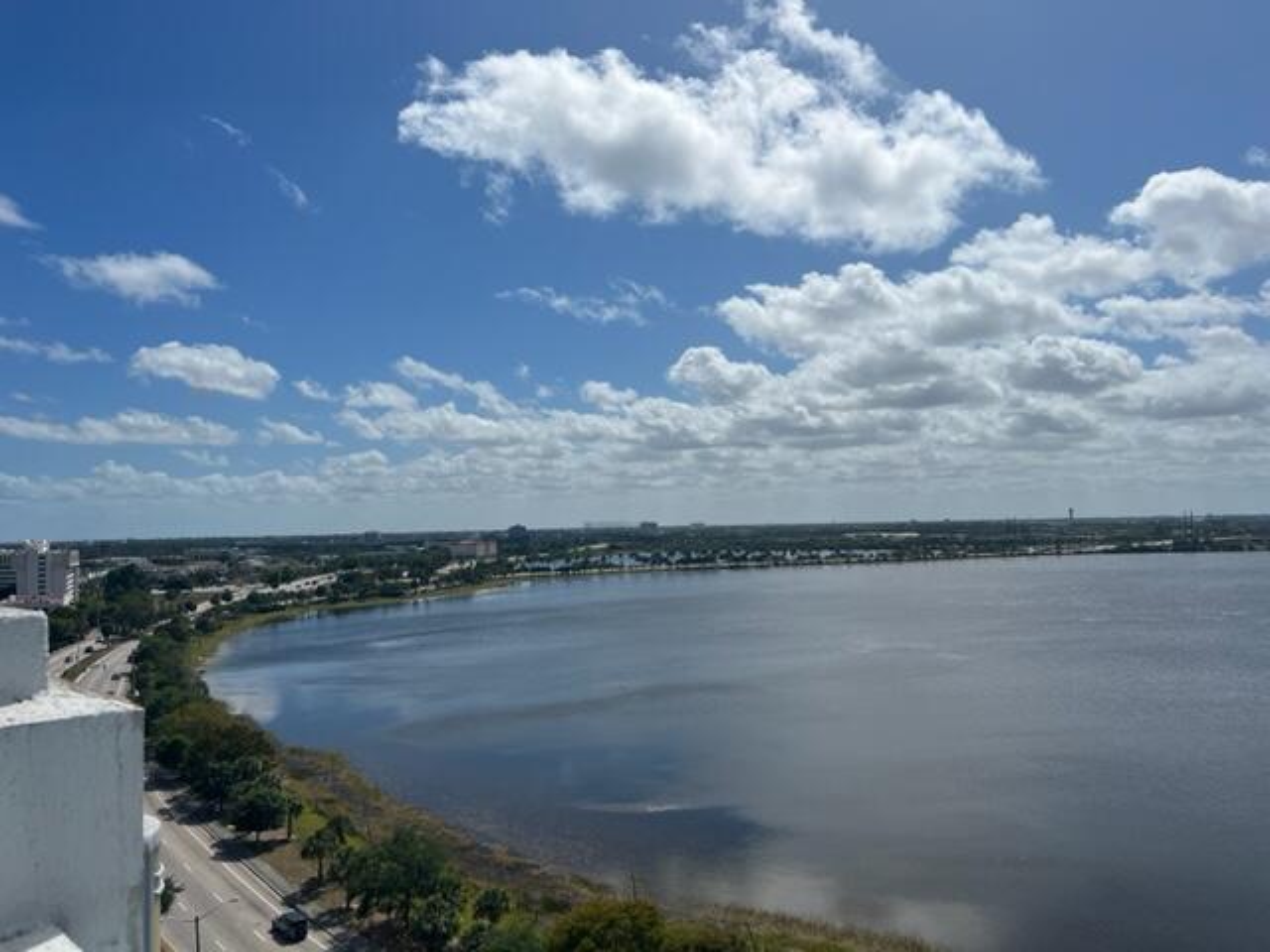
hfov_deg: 67.3
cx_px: 635
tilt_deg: +1.0
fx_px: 954
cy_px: 476
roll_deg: -0.2
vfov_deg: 53.1
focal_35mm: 26
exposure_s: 1/14286
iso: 50
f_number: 1.5
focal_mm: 5.7
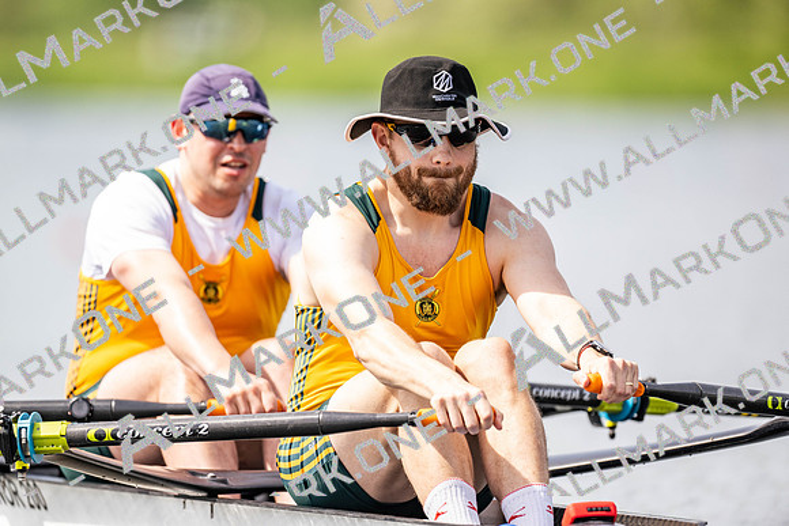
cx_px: 394
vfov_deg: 2.3
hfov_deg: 3.4
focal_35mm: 600
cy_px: 263
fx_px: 13152
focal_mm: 600
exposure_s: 1/2500
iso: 560
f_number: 4
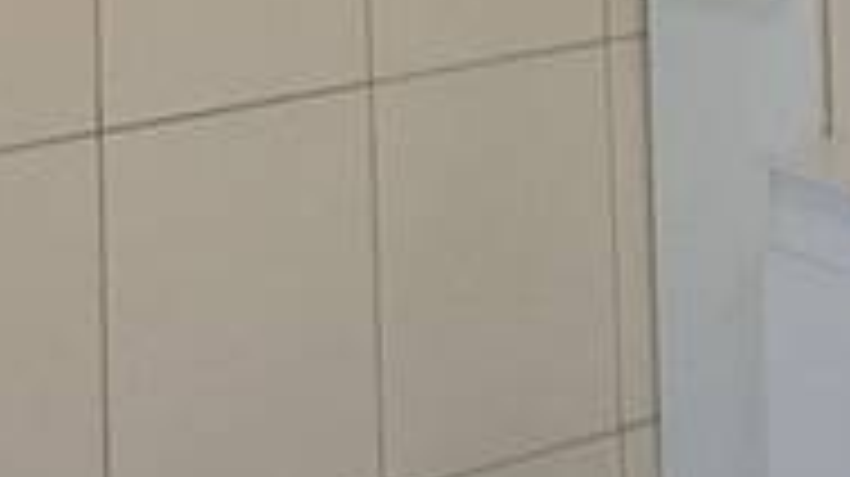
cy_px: -774
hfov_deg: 19.8
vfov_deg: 9.6
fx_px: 2432
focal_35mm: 108
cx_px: 481
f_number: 2.2
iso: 160
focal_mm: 1.74
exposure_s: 1/40
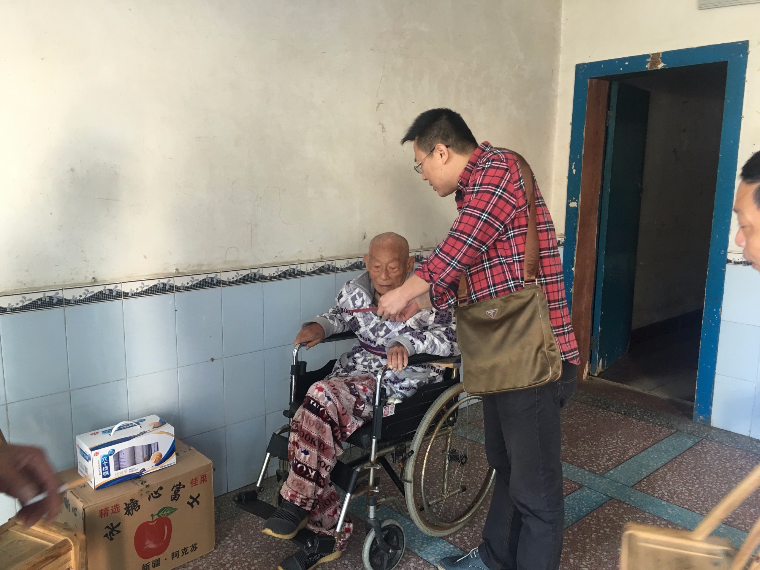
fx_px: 637
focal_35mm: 29
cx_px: 380
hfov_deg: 61.7
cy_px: 285
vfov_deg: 48.2
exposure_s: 1/17
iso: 50
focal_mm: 4.15
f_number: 2.2
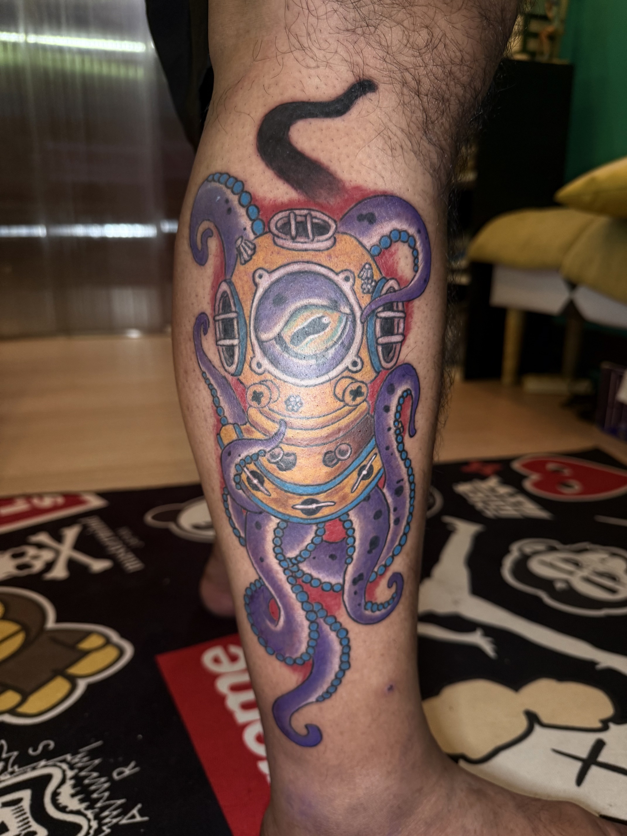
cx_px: 314
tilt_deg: -16.3
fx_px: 580
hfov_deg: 56.8
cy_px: 418
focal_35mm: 24
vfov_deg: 71.6
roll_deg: -0.5
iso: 160
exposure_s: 1/50
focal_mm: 6.76
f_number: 1.78
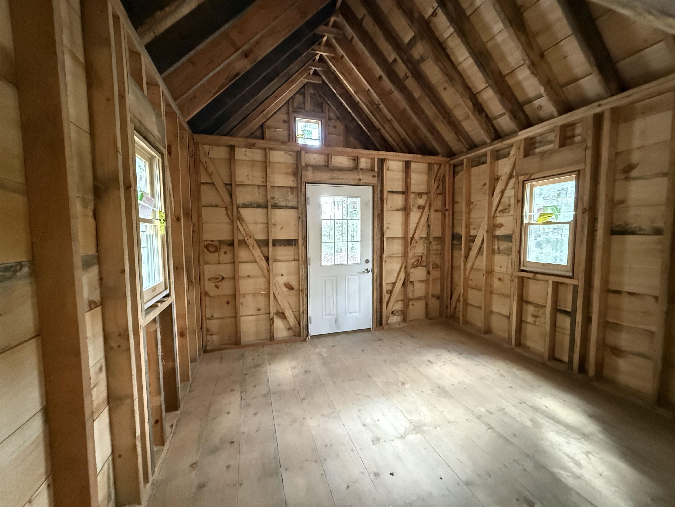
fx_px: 273
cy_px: 254
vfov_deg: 85.7
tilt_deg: -3.5
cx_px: 338
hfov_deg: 102.1
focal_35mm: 14
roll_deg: +1.4
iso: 1250
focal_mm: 2.22
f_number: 2.2
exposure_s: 1/60
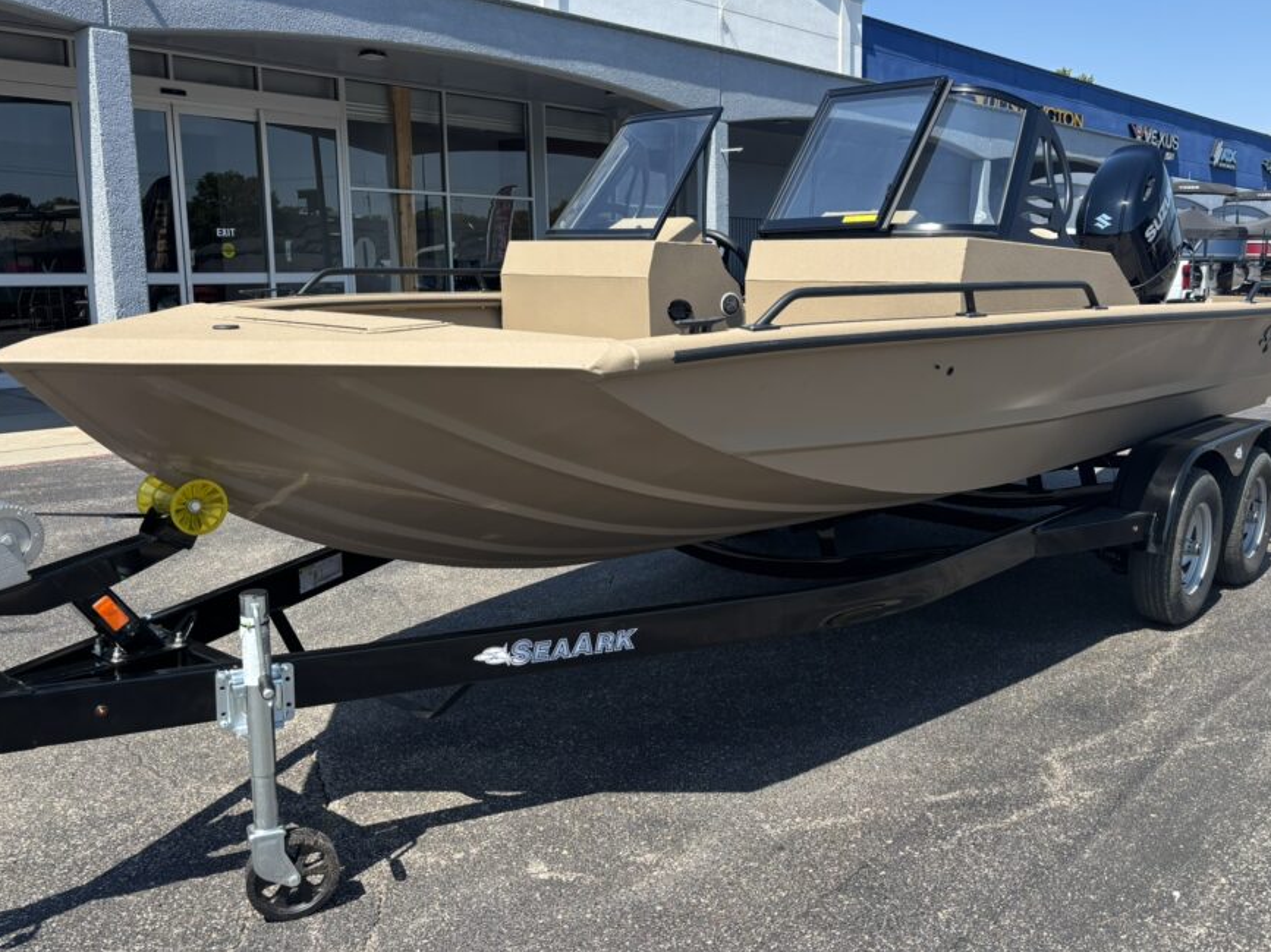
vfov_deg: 44.1
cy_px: 441
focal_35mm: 32
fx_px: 1175
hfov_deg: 56.6
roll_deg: +0.1
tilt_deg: -10.6
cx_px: 729
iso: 50
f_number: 1.6
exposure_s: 1/1695
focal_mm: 5.96
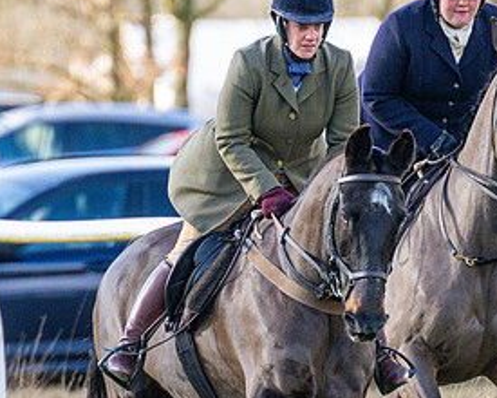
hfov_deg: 1.7
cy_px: 276
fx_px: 16371
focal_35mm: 1113
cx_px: 370
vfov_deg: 1.4
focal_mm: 280
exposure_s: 1/1250
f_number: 4
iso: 800
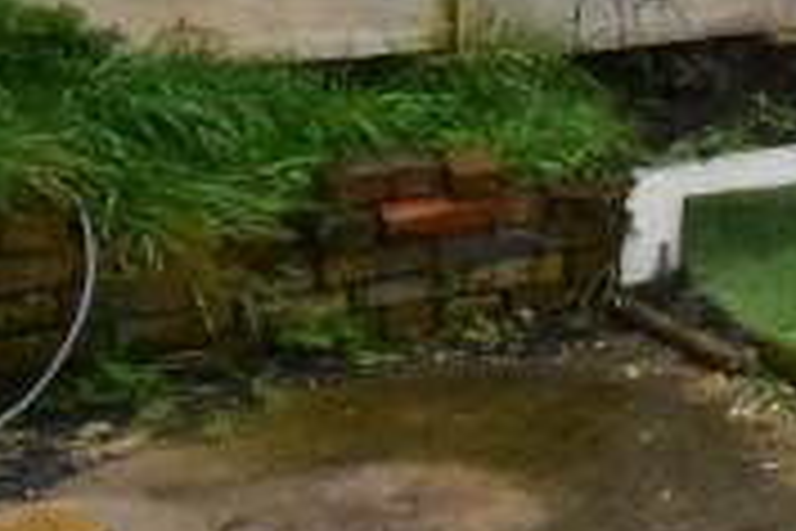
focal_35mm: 87
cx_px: 1641
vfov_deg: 15.3
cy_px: -65
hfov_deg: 16.7
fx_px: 1924
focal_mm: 10
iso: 2800
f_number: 22
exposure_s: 1/200
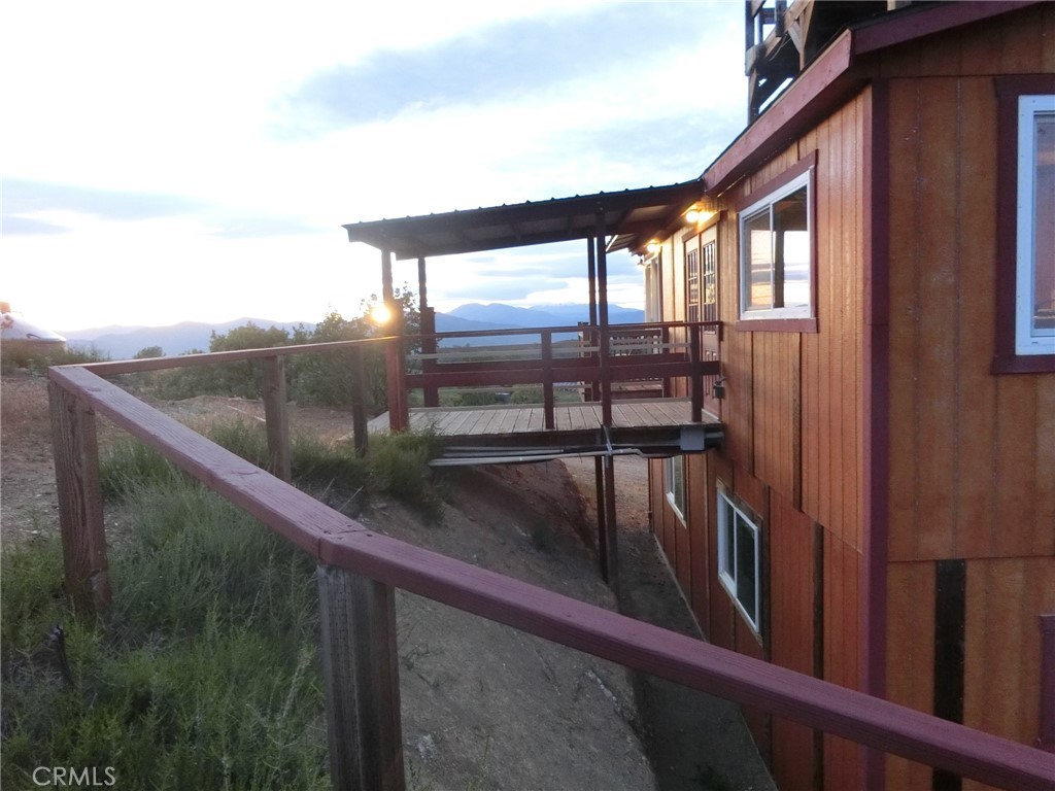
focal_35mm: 25
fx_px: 762
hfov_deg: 69.4
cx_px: 528
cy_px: 396
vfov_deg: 54.9
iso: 400
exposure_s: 1/25
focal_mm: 4.5
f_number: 3.5
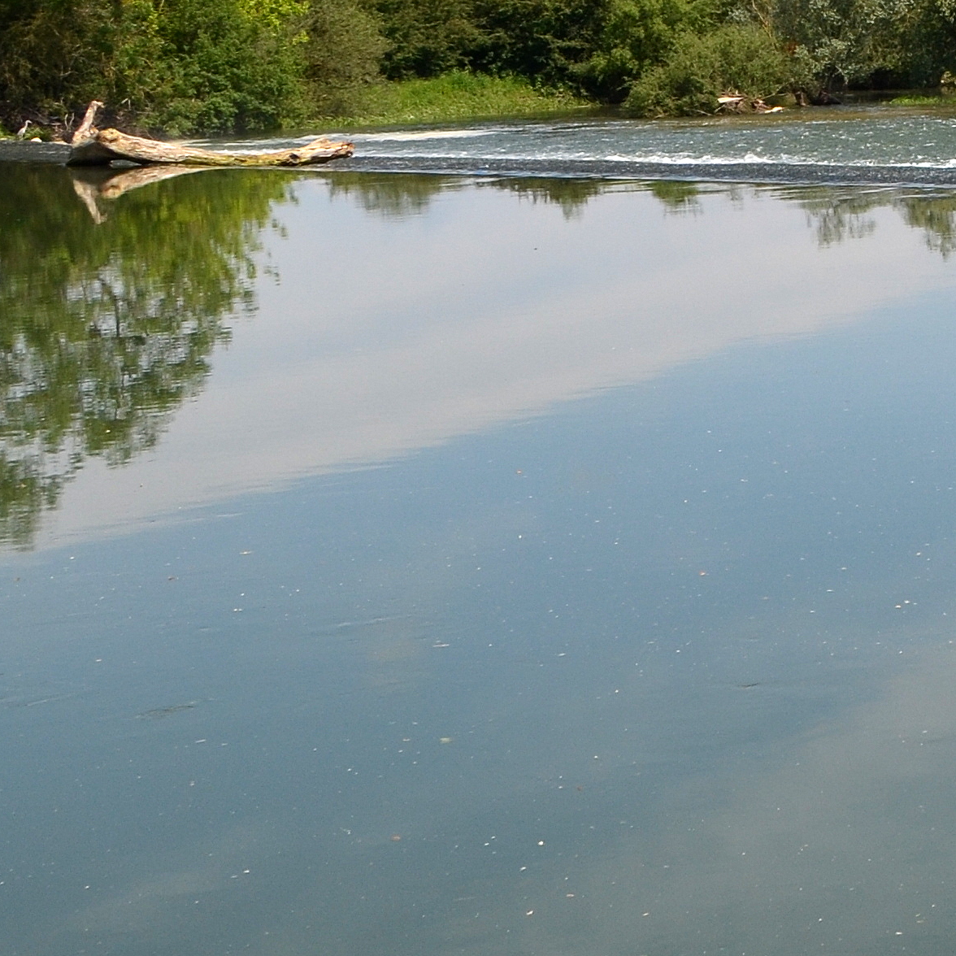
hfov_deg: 15.4
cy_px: -102
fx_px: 3000
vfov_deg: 17.5
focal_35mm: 96
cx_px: 1772
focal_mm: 18
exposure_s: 1/640
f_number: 9
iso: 200
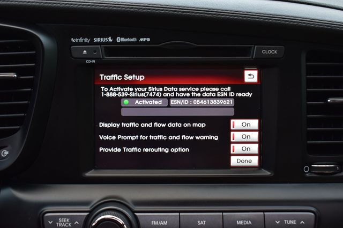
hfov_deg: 45.0
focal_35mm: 44
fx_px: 414
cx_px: 172
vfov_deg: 30.8
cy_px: 114
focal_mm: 29
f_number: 6.3
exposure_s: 1/15
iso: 400
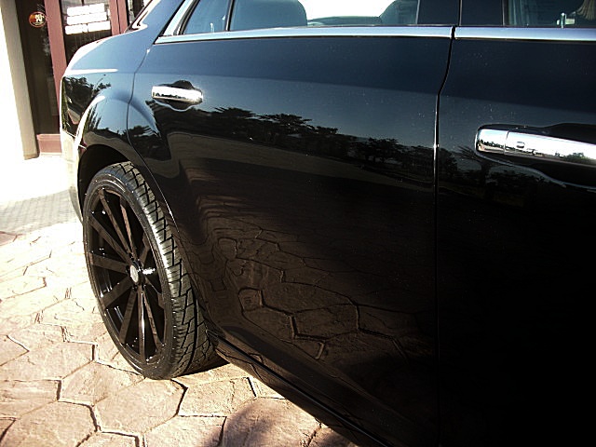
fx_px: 620
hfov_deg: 51.4
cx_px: 298
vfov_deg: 39.7
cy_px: 224
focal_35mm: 36
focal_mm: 6.3
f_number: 2.8
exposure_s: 1/125
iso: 50
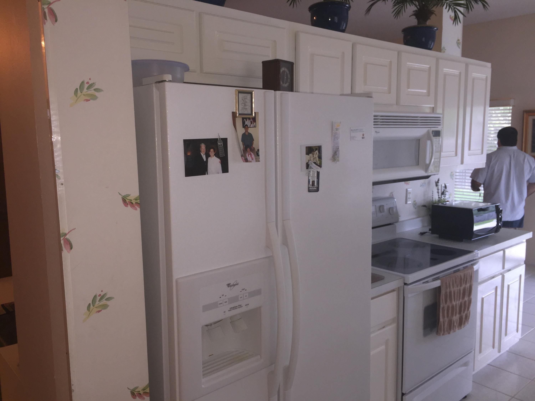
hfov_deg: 61.7
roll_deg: +0.0
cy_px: 200
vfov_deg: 48.2
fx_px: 448
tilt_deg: -9.5
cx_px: 268
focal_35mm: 29
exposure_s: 1/33
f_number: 2.2
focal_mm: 4.15
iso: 32
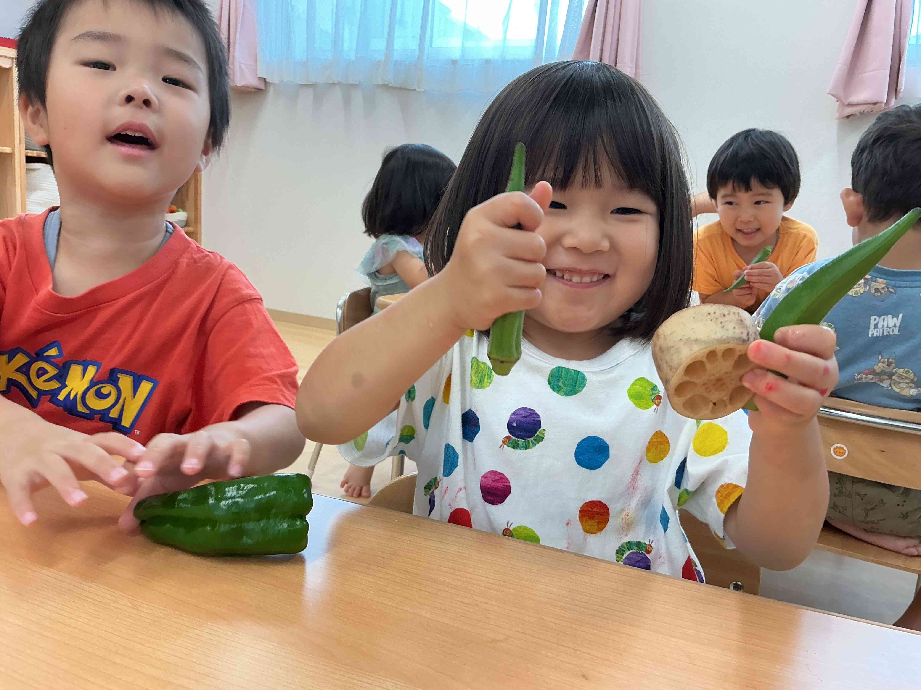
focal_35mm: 29
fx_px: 772
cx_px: 460
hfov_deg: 61.7
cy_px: 345
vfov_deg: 48.2
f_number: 1.8
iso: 40
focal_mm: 3
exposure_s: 1/60
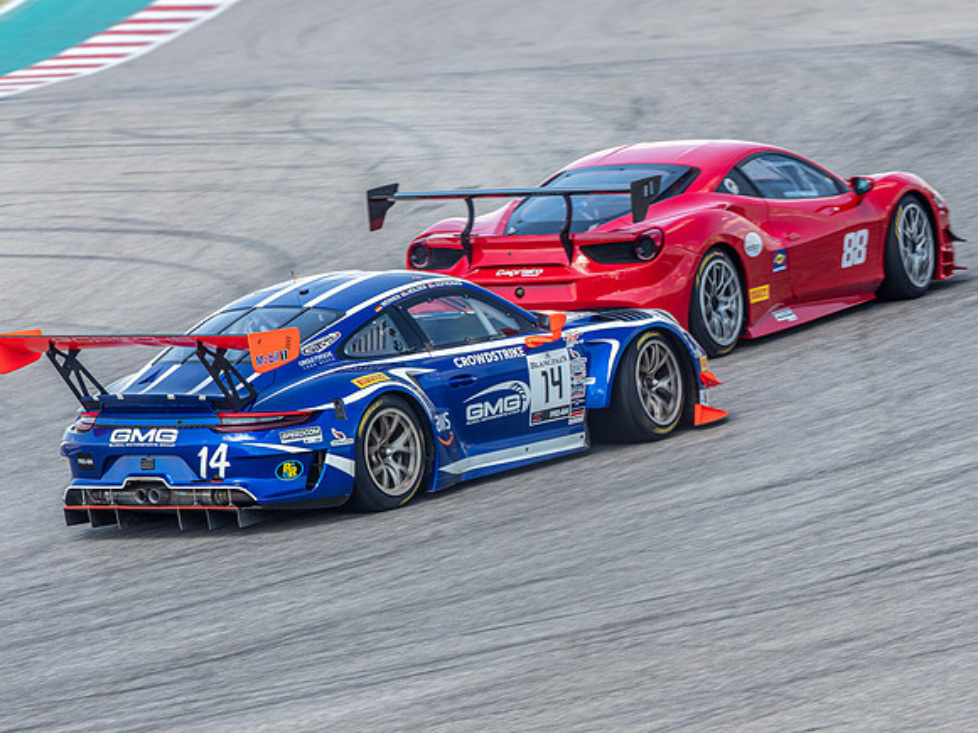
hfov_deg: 3.3
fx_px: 16980
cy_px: 366
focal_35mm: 601
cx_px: 489
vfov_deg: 2.5
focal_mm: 300
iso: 200
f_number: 7.1
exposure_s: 1/250
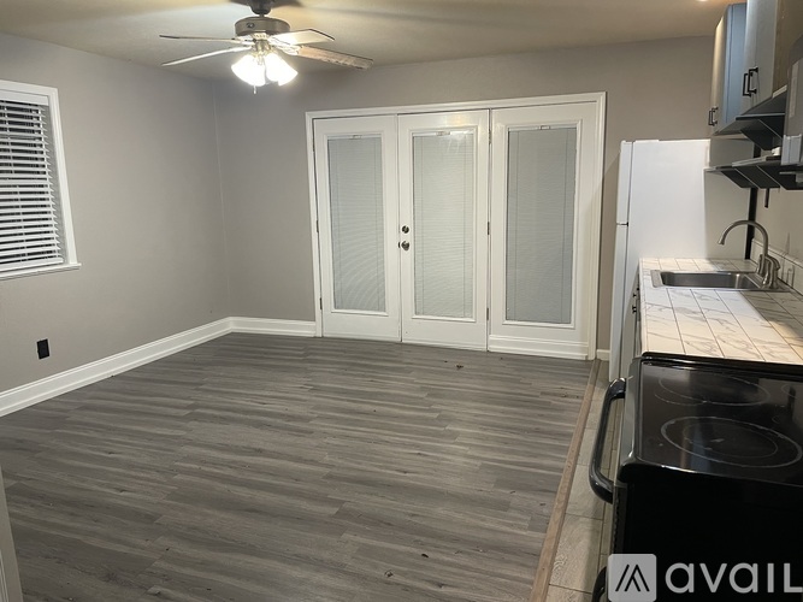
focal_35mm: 26
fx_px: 603
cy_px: 301
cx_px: 402
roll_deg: +1.7
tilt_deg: -9.9
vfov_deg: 53.0
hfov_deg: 67.3
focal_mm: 4.2
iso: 250
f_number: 1.6
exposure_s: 1/60
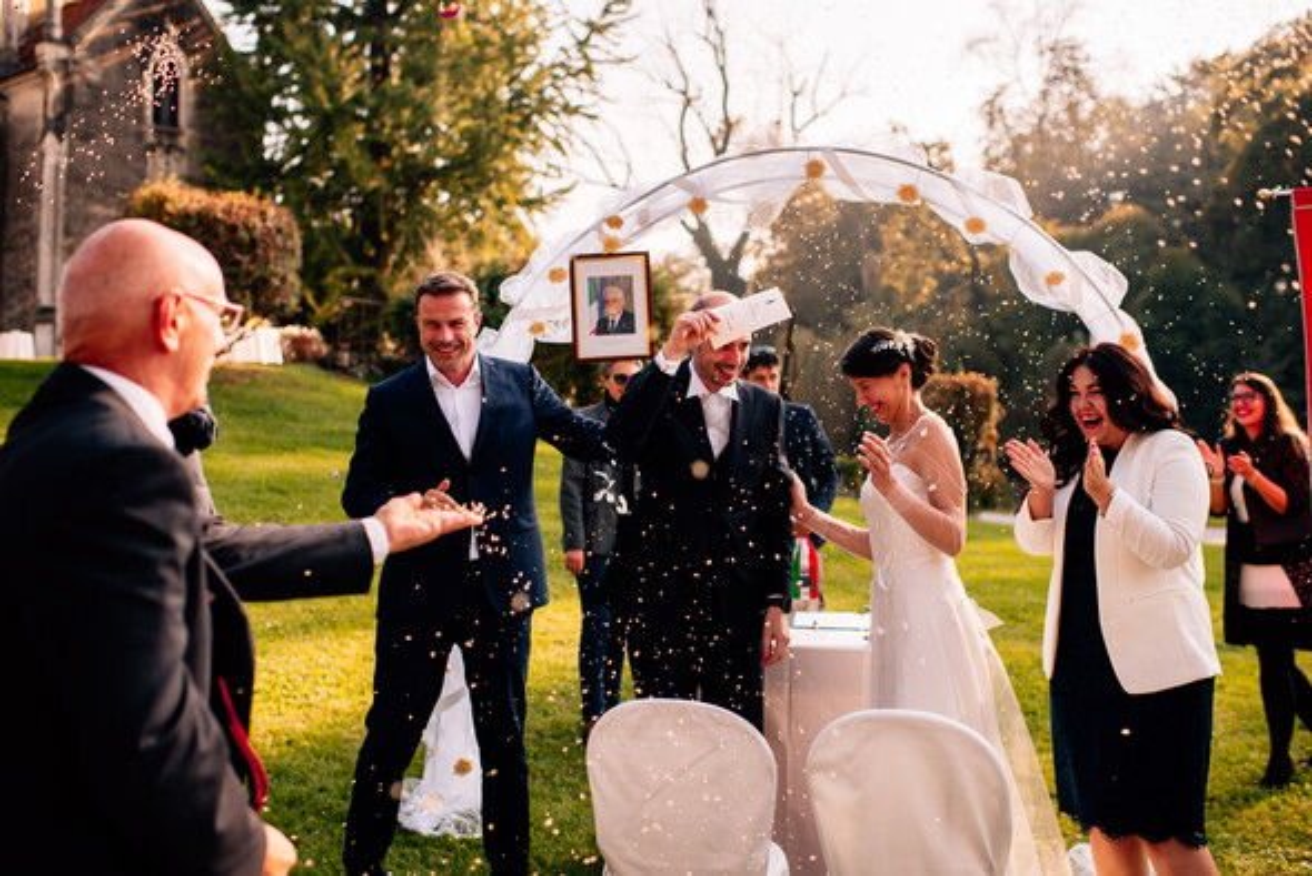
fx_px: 1276
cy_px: 438
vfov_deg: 37.9
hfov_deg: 54.4
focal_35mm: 35
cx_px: 656
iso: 160
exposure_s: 1/4000
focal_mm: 35
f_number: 2.5
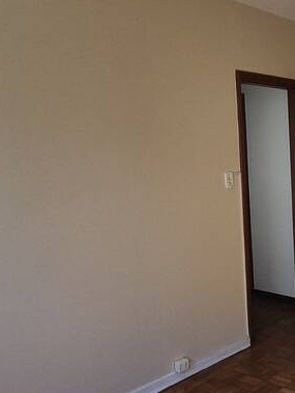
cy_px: 203
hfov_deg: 35.0
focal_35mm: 37
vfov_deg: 50.1
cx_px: 297
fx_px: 420
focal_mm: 2.2
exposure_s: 1/718
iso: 125
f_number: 2.2
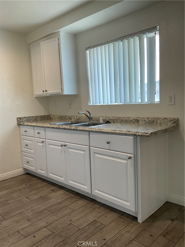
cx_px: 92
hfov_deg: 48.2
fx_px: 207
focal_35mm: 29
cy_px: 124
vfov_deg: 61.7
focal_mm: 3
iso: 40
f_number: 1.8
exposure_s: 1/120
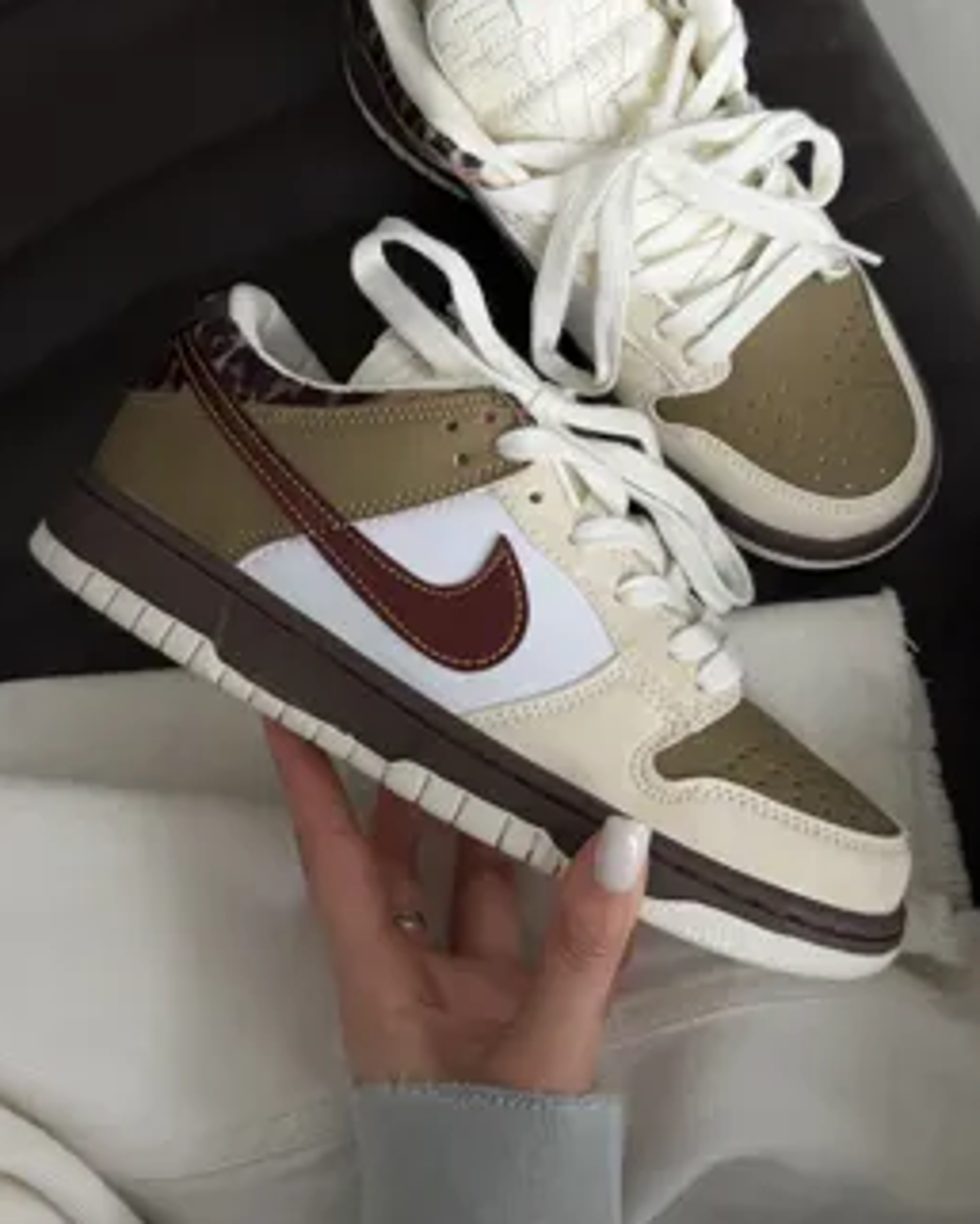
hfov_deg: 42.1
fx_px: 1268
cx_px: 561
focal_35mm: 35
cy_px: 530
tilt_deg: -74.3
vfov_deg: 51.4
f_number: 1.78
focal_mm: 6.76
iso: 64
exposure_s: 1/188
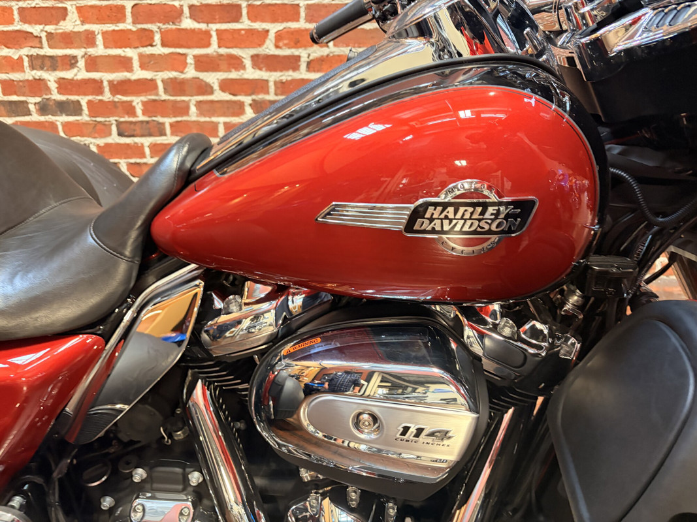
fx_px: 523
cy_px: 261
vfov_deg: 53.1
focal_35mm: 26
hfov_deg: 67.3
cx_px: 348
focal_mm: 5.96
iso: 400
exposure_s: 1/40
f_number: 1.6
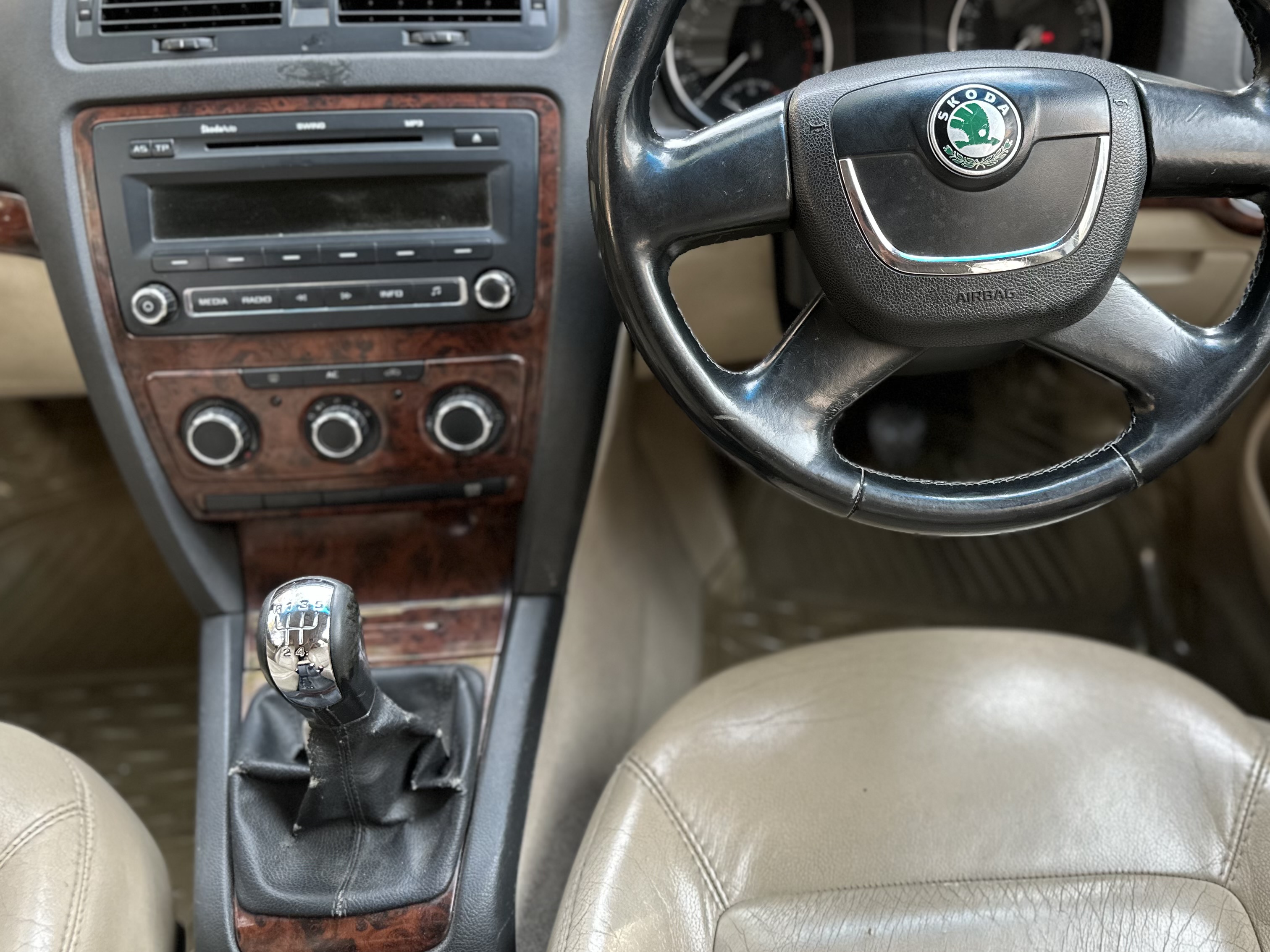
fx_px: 1174
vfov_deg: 43.6
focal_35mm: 32
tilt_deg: -31.4
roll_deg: -1.4
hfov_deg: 56.1
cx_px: 800
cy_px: 323
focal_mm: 6.86
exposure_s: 1/121
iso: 160
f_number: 1.78
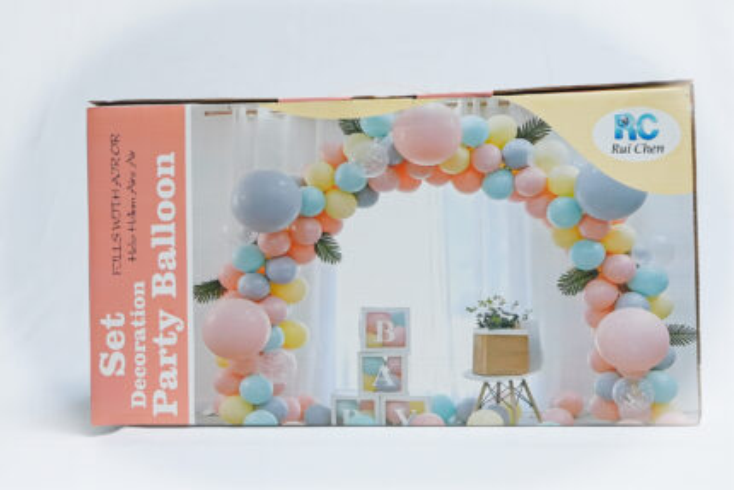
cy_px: 245
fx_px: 938
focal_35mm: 46
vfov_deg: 29.3
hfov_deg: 42.7
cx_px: 367
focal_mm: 31
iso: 800
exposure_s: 1/160
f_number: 5
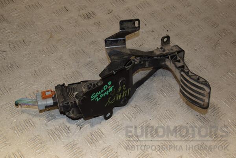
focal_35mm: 52
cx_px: 118
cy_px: 79
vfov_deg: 25.8
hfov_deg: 37.9
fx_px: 344
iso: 800
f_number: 9
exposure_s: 1/200
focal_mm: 35
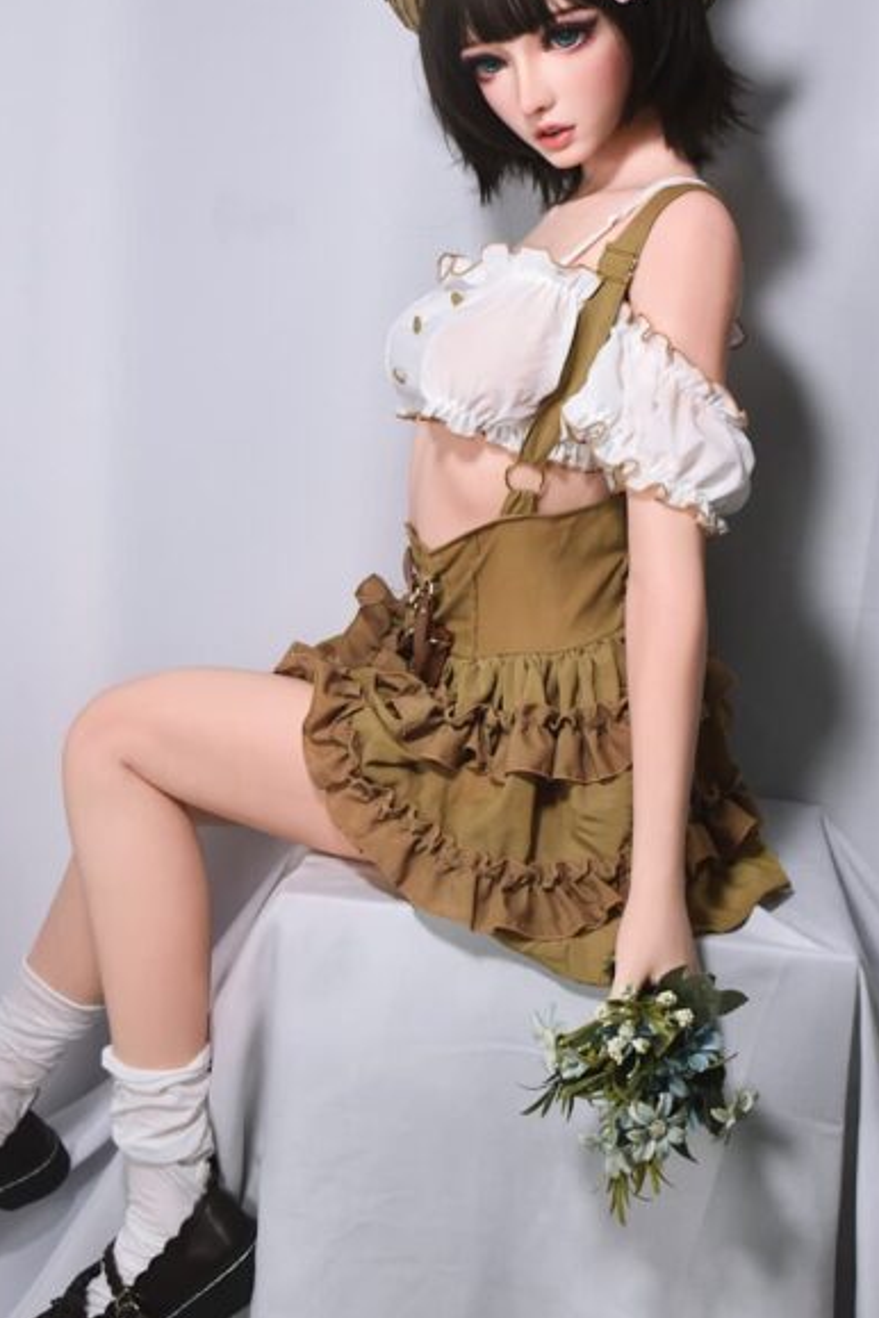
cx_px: 365
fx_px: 1747
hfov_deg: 28.2
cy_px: 553
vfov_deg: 41.2
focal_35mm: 48
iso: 400
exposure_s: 1/100
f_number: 5
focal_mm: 23
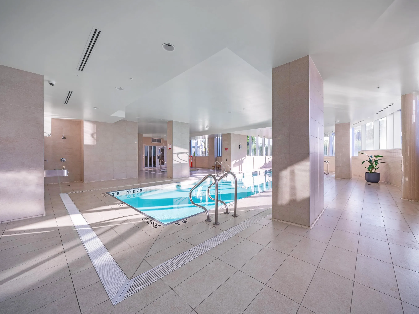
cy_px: 157
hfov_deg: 106.1
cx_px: 217
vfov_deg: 89.9
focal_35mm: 13
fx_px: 157
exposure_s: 1/500
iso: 100
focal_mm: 12
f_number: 6.3
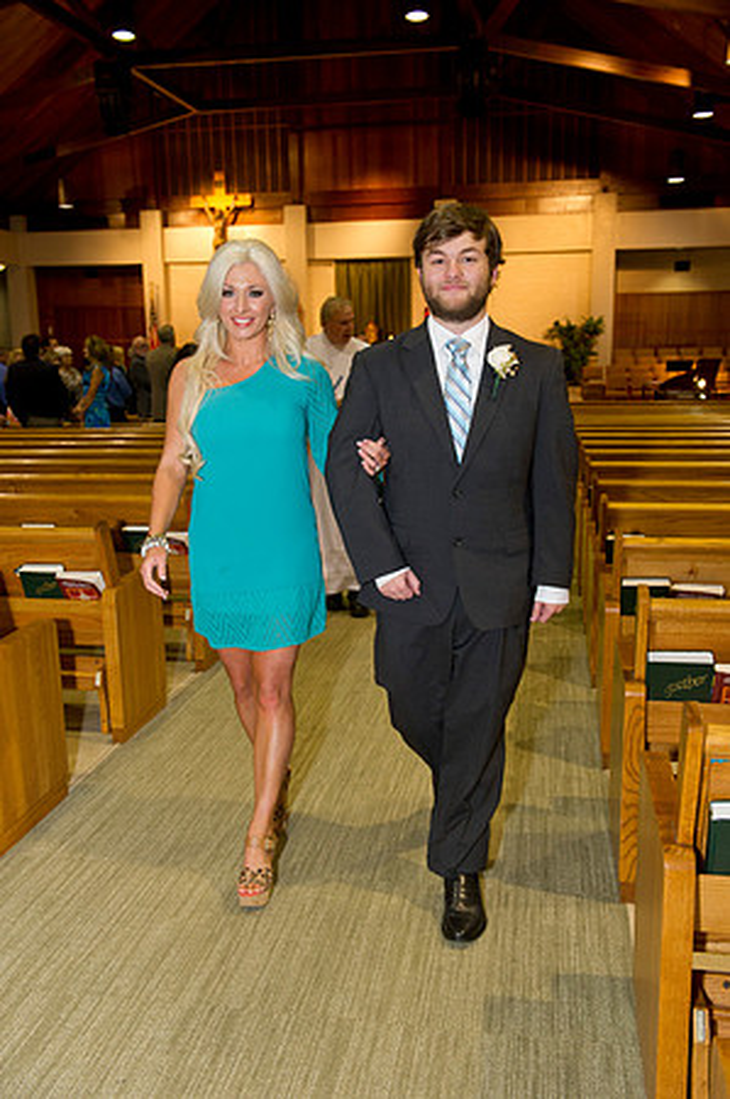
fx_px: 1036
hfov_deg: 38.8
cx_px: 365
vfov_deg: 55.8
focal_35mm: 34
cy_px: 550
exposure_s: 1/125
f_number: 5
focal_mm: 34
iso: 1600
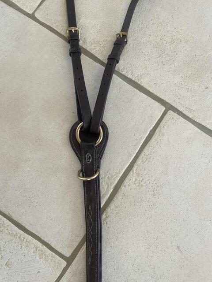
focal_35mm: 26
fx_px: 212
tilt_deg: -81.2
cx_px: 106
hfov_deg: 53.1
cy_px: 141
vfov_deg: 67.3
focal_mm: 4.2
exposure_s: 1/121
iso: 100
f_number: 1.6
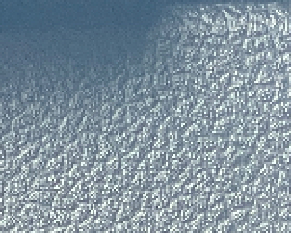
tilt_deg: -7.3
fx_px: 2973
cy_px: 603
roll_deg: -0.1
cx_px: -543
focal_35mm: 345
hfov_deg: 5.3
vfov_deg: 4.4
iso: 160
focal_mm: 6
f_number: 2
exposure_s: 1/99
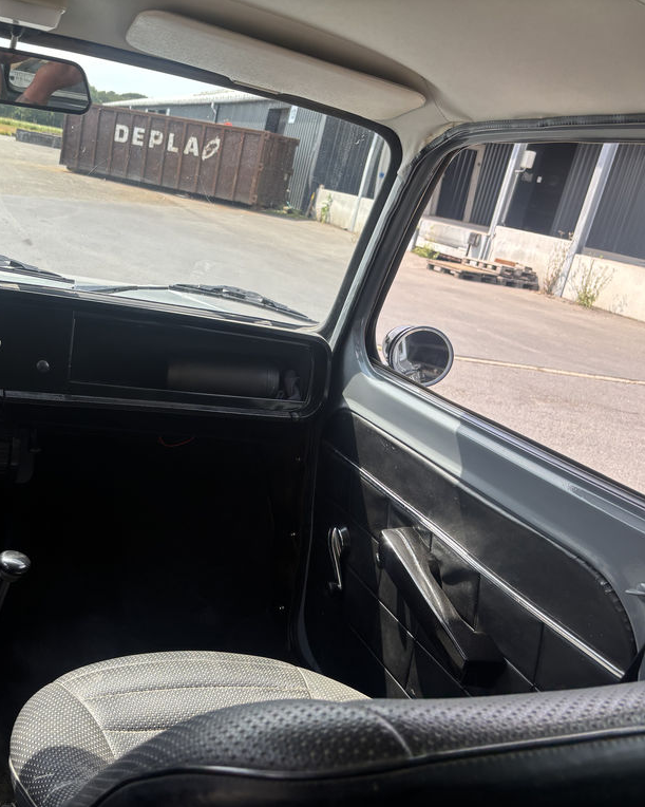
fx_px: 811
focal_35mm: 34
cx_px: 165
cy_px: 404
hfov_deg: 42.1
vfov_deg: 52.9
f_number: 1.6
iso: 50
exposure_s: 1/500
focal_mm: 5.96
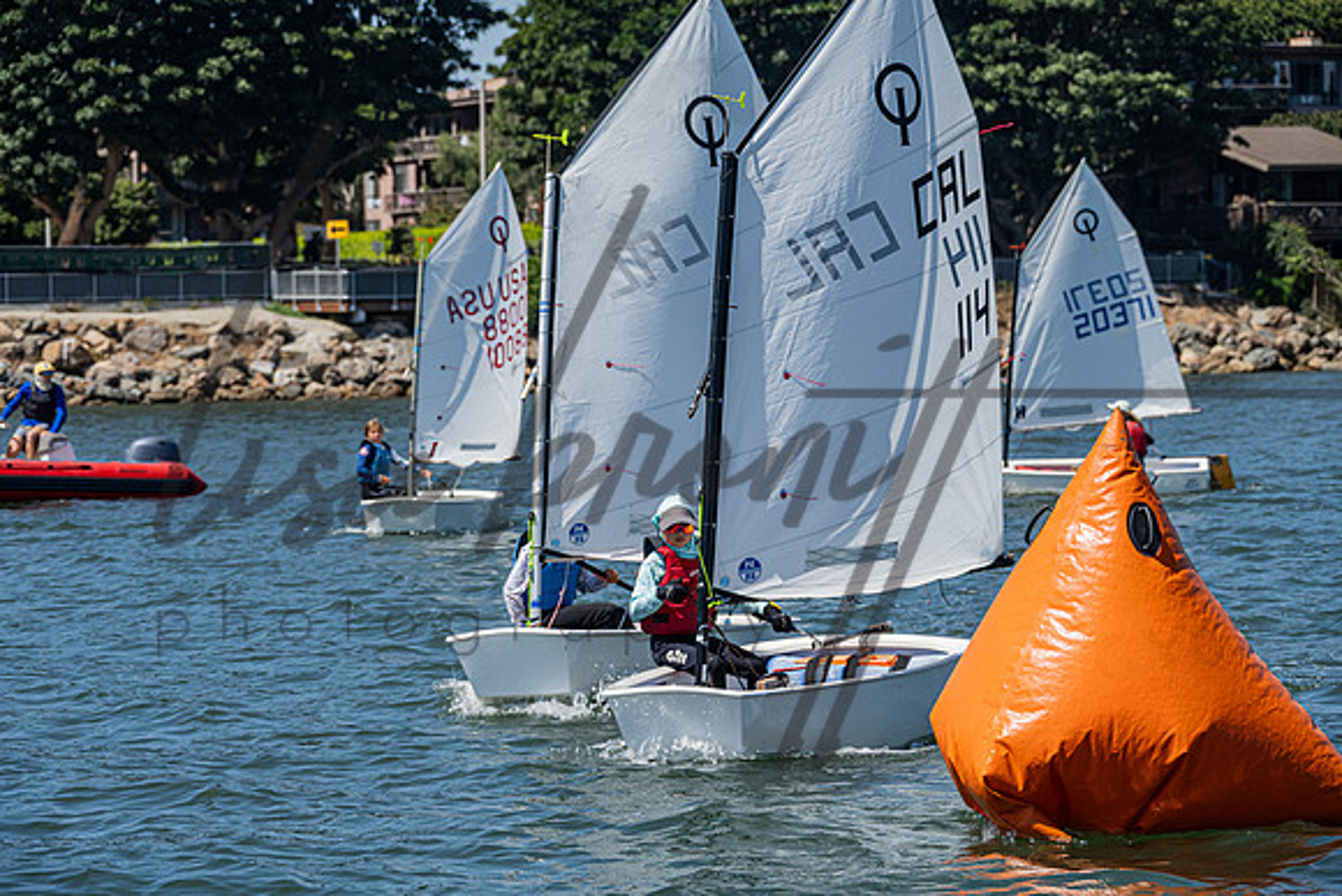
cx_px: 650
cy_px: 449
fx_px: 4998
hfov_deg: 15.3
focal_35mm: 134
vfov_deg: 10.2
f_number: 6.7
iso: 250
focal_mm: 125
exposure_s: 1/1250
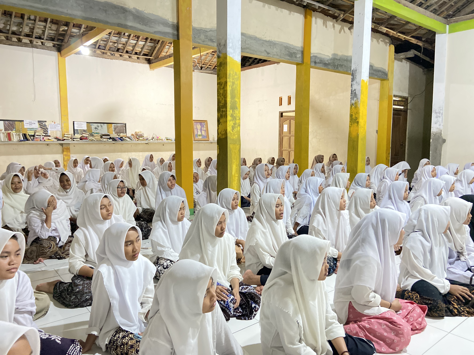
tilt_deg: -6.7
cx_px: 237
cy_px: 178
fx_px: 356
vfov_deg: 53.1
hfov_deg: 67.3
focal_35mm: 26
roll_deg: -0.1
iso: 1000
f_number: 1.8
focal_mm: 4.25
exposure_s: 1/25
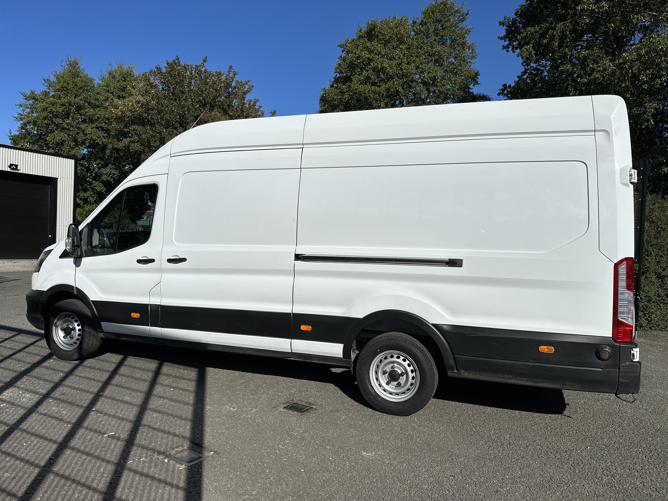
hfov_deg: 71.6
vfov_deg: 56.8
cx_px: 334
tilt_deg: -1.1
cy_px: 250
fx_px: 463
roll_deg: -2.1
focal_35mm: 24
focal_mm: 6.86
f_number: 1.78
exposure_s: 1/15625
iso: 80
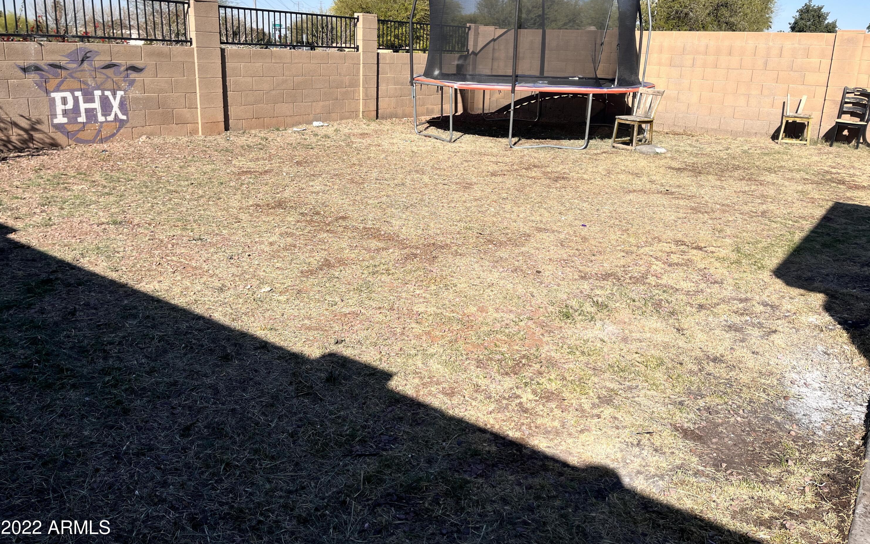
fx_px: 664
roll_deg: -2.5
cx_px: 441
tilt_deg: -14.6
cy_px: 226
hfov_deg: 66.5
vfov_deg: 44.4
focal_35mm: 28
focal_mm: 5.1
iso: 50
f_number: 1.6
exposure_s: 1/4310
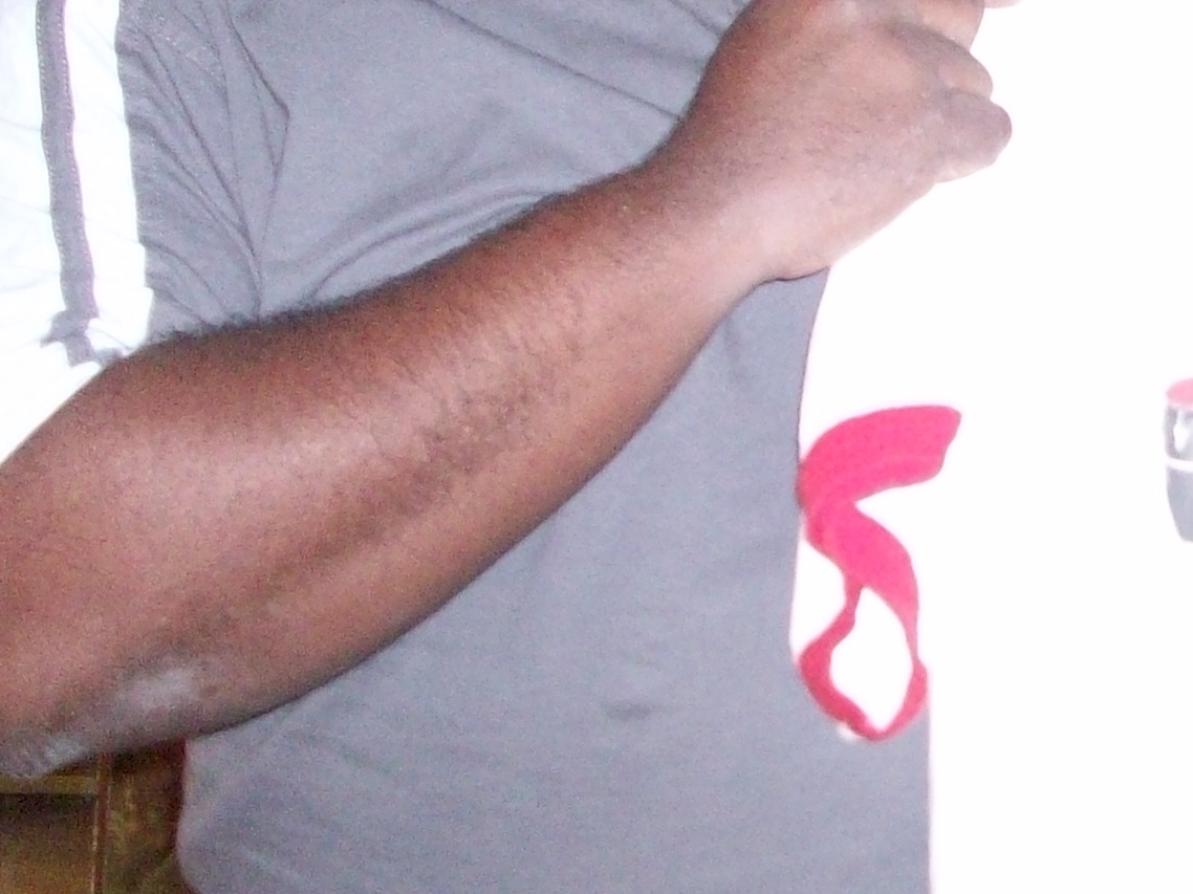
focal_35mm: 98
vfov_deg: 15.0
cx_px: 1457
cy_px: 269
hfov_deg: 18.9
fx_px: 3377
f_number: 2.8
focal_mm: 5.7
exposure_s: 1/60
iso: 200
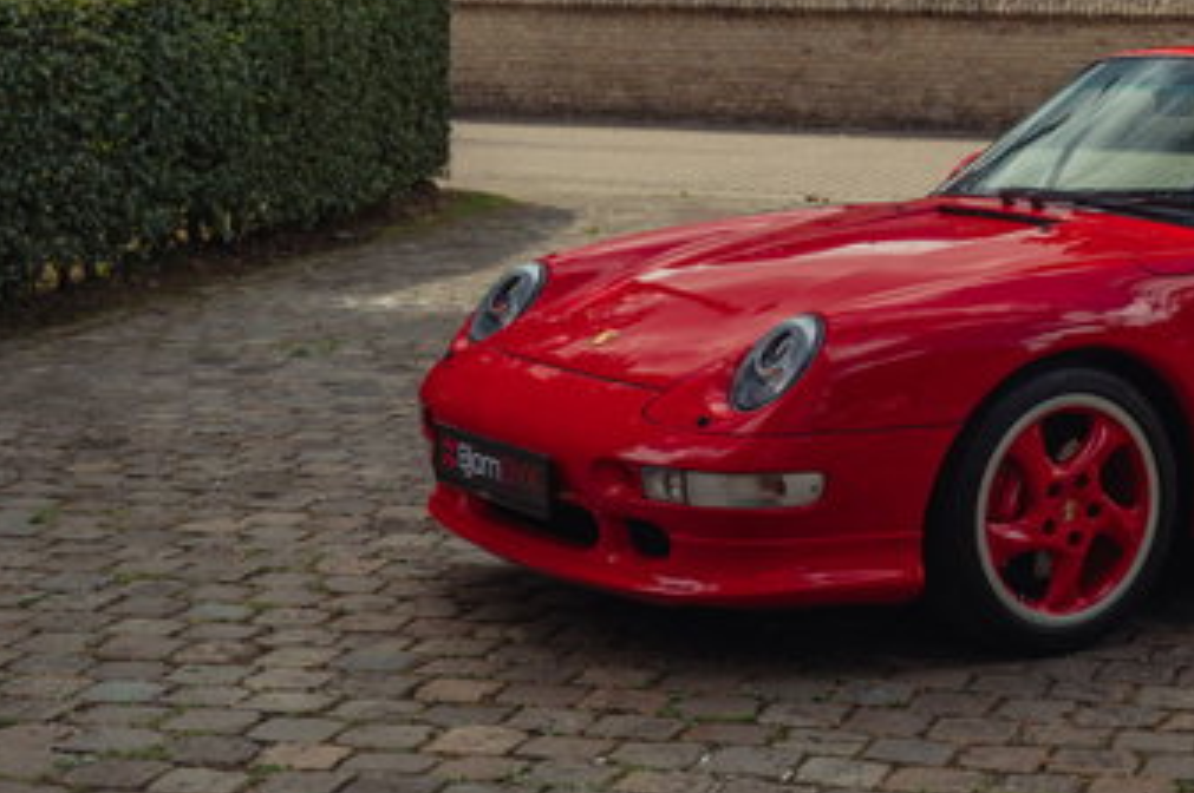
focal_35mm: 82
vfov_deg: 16.4
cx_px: 1151
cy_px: 55
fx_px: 2717
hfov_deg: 23.9
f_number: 3.5
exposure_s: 1/320
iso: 100
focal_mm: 36
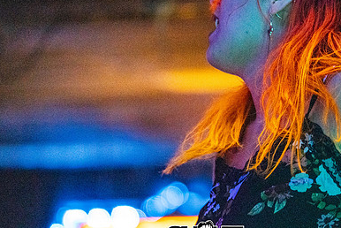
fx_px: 3024
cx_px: 340
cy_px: 177
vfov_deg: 4.3
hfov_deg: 6.4
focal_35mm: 319
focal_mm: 140
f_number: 2.8
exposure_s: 1/250
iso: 8000
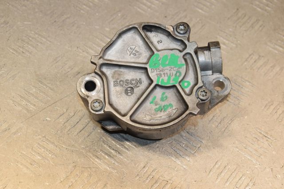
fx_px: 686
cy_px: 94
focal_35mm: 87
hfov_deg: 23.4
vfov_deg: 15.7
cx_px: 142
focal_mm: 58
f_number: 7.1
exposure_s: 1/200
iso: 1600
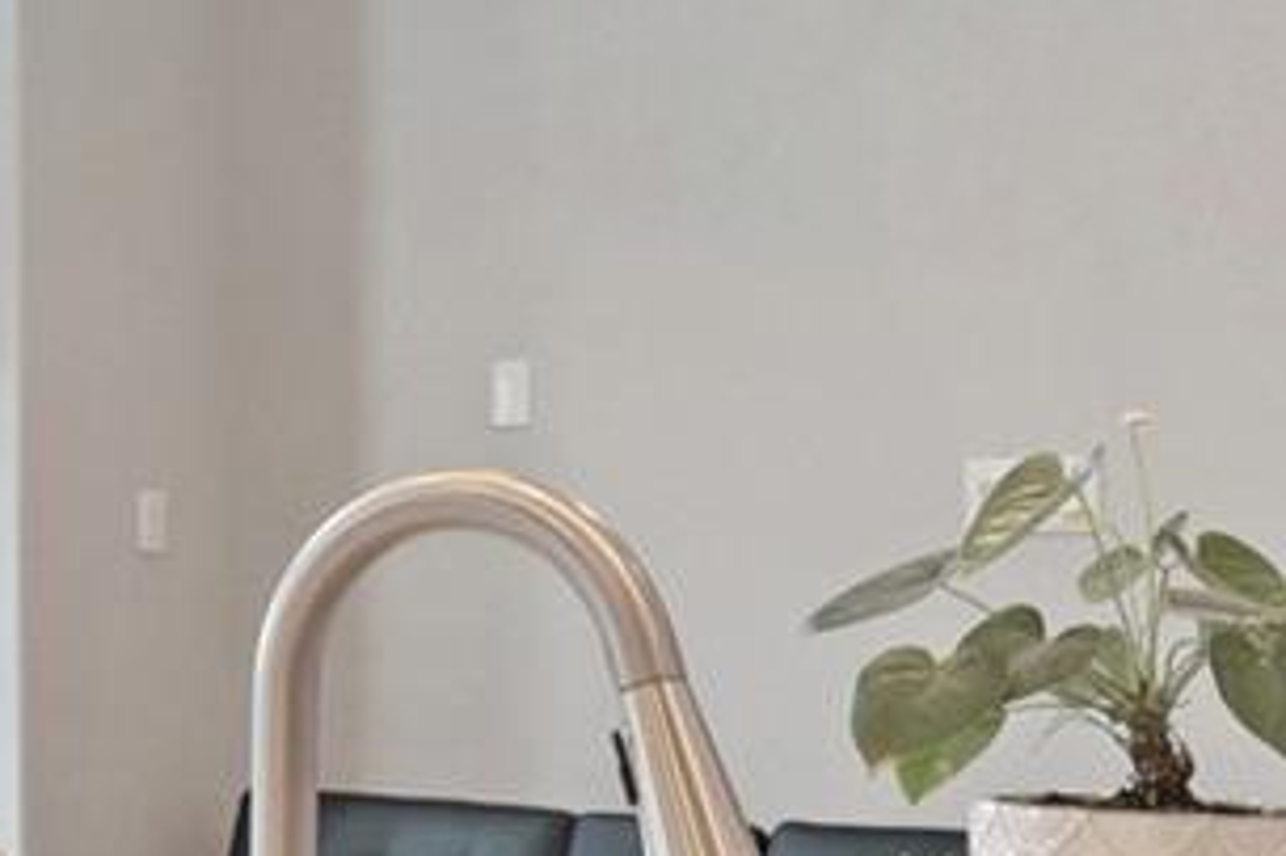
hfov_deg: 17.7
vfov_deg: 14.5
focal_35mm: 94
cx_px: -999
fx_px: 3356
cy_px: 580
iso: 500
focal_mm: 14
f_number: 9
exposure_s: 1/20
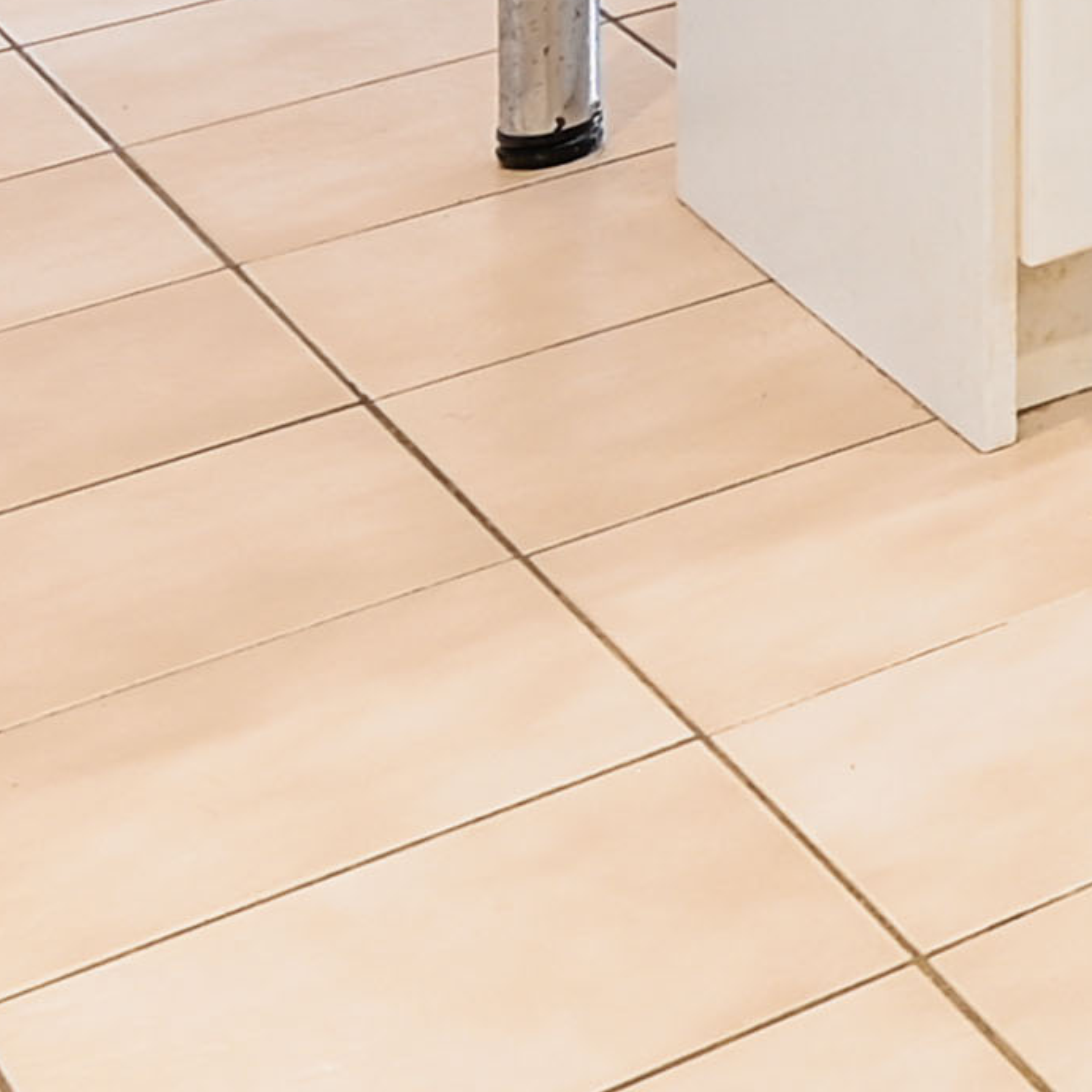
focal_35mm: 104
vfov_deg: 13.8
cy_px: -1203
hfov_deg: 10.2
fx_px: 3712
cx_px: 3569
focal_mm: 14
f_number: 7.1
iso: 100
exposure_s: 1/5
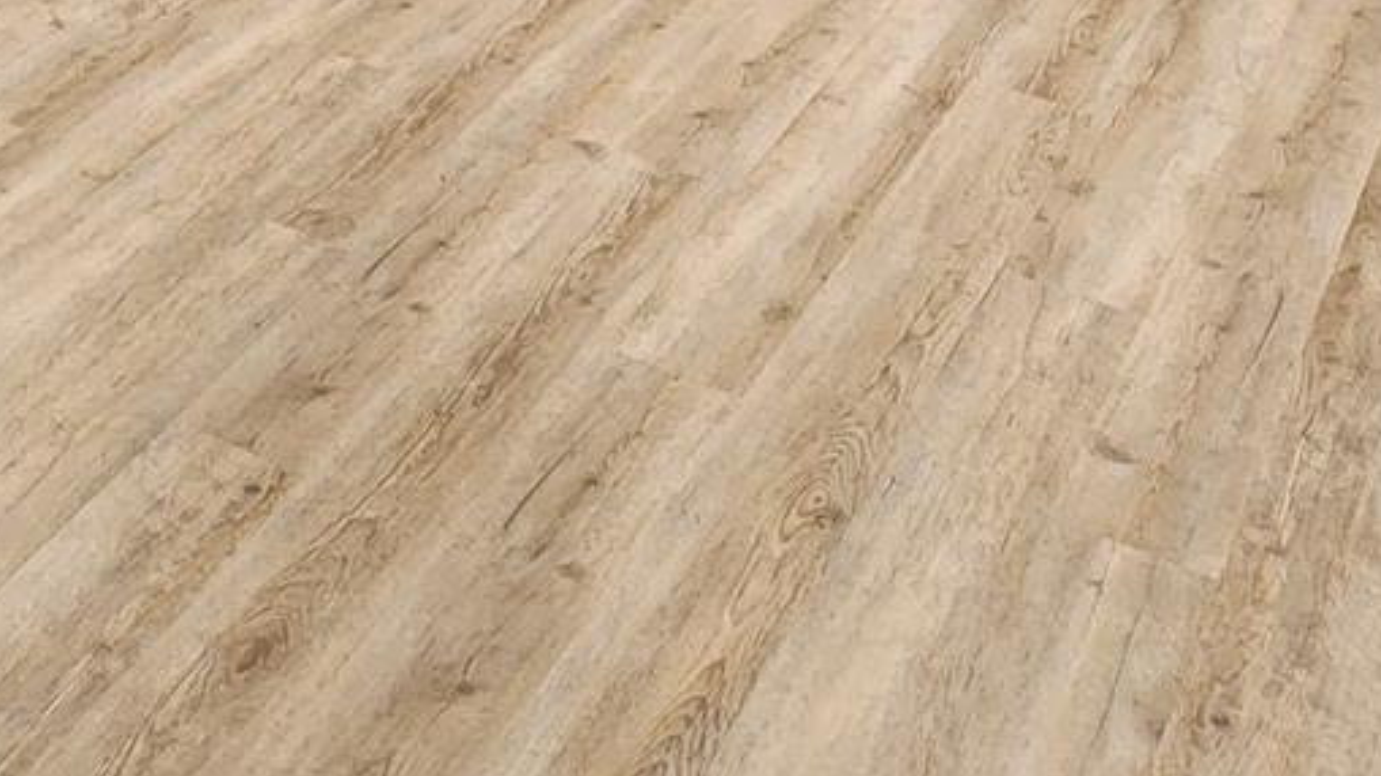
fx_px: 2087
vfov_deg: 17.3
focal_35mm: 57
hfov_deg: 36.5
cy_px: -610
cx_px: 548
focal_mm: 2.2
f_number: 2.2
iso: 640
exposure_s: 1/30
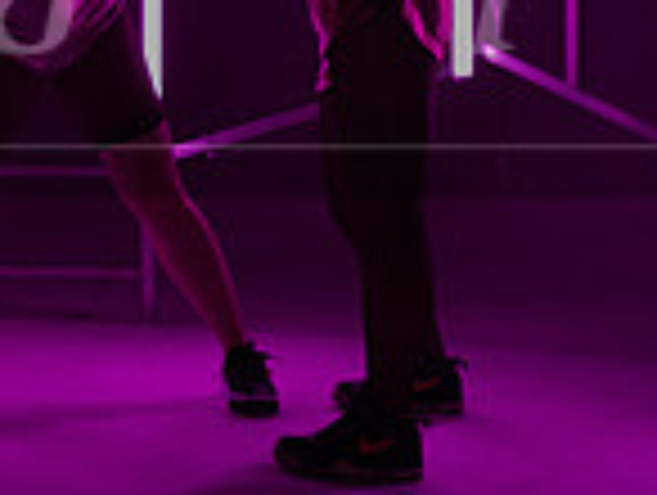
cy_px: -34
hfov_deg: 19.2
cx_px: 0
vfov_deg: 14.7
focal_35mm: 99
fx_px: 1882
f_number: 4
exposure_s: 1/60
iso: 800
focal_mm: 32
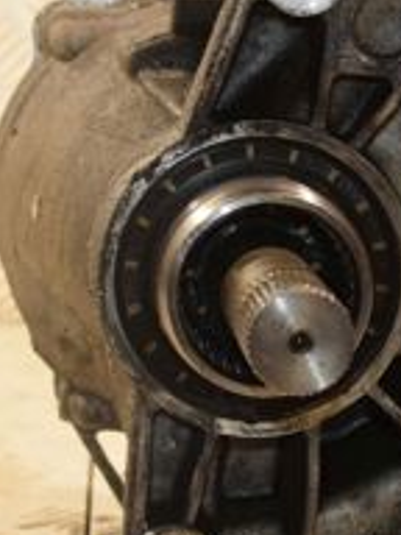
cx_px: 309
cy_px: 231
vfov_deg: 12.1
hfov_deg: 9.1
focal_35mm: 163
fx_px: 2518
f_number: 5
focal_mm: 34
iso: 800
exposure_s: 1/160
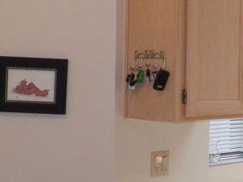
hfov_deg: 19.0
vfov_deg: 14.5
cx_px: 201
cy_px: 107
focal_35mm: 102
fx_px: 716
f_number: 2.8
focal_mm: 6.3
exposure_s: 1/60
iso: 125
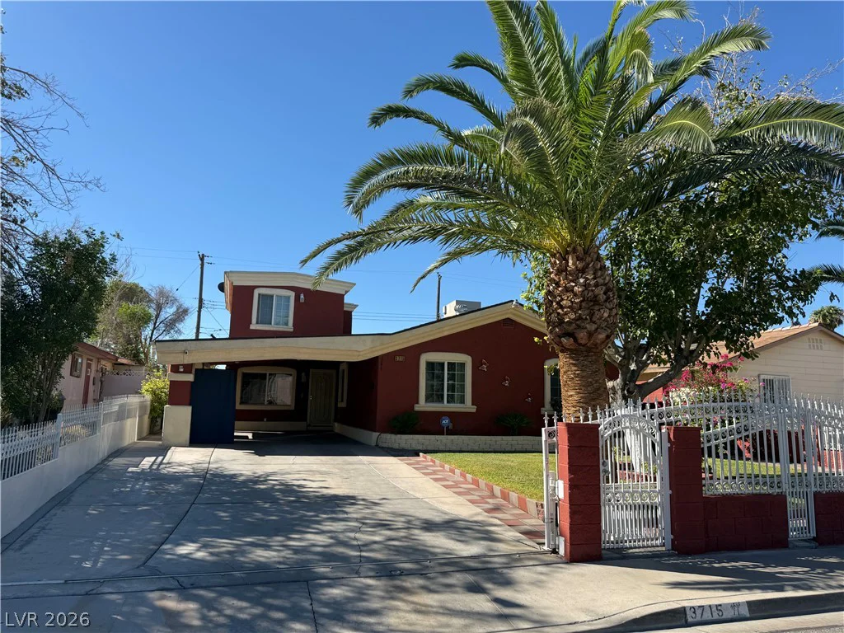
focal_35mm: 24
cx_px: 422
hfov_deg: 71.6
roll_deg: -1.0
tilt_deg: +6.7
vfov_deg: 56.8
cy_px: 316
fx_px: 585
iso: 80
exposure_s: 1/3279
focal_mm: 6.76
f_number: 1.78
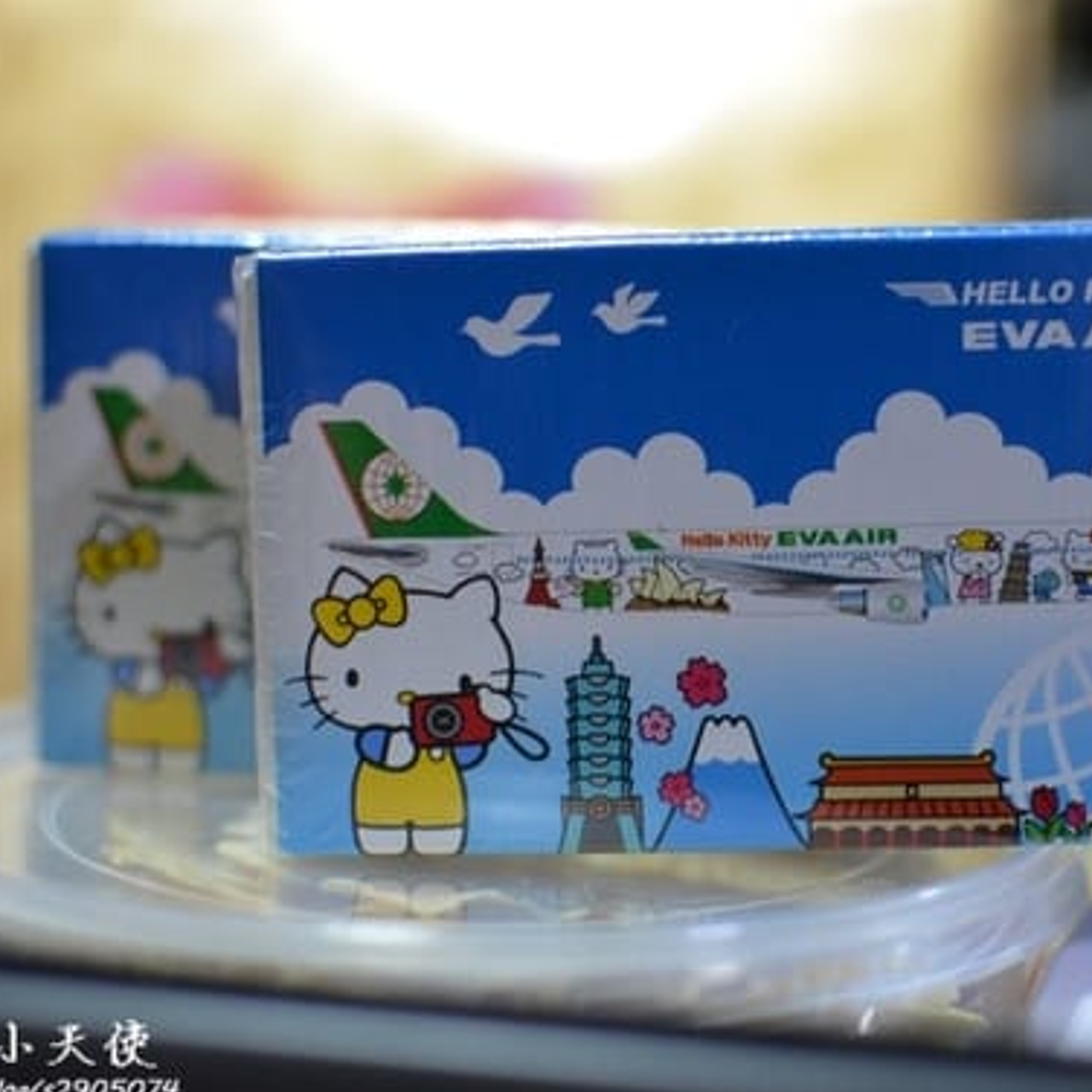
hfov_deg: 22.8
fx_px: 2703
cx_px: 653
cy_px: 562
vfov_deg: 22.8
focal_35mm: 76
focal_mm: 35
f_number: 2.5
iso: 1600
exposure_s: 1/40
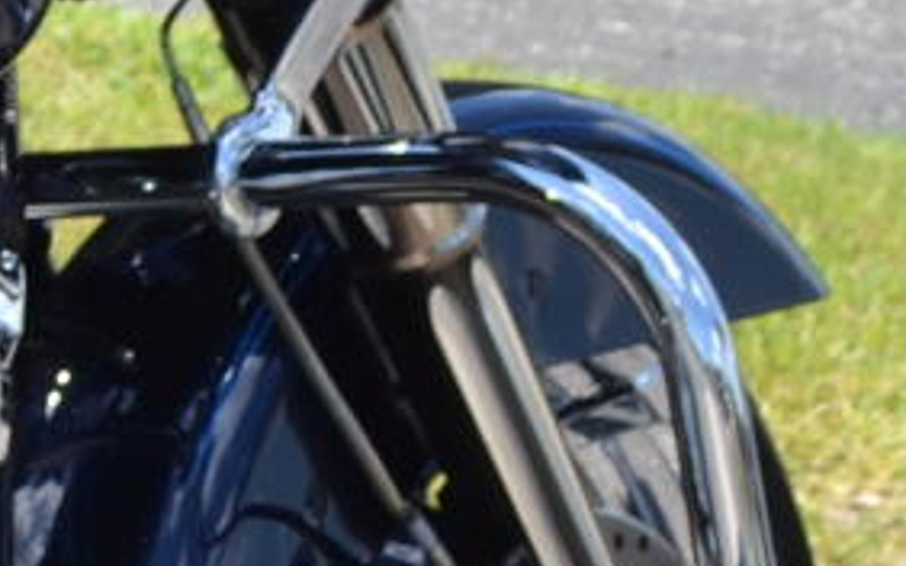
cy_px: 365
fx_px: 5356
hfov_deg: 8.7
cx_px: -1343
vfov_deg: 6.0
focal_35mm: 217
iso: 100
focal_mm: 20
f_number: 6.3
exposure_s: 1/160
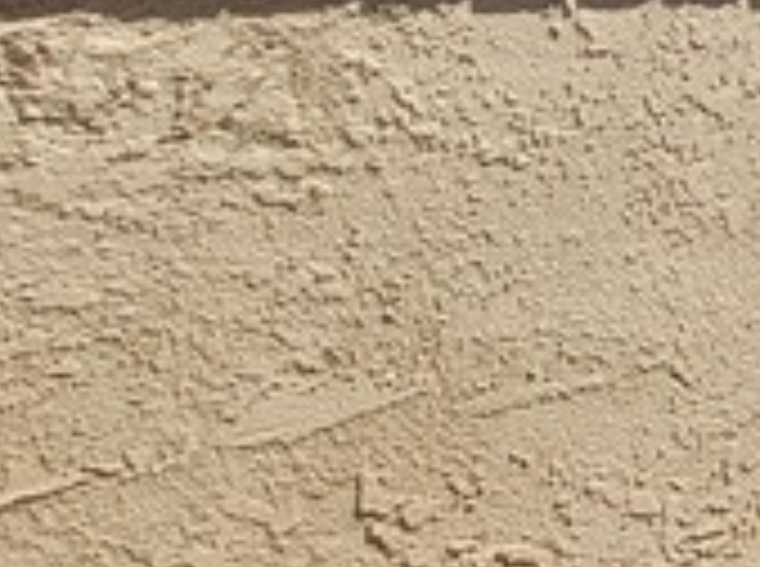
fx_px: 1731
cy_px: 63
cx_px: 1857
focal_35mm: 79
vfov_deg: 18.3
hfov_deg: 14.6
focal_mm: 2.2
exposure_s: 1/1410
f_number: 2.2
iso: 50
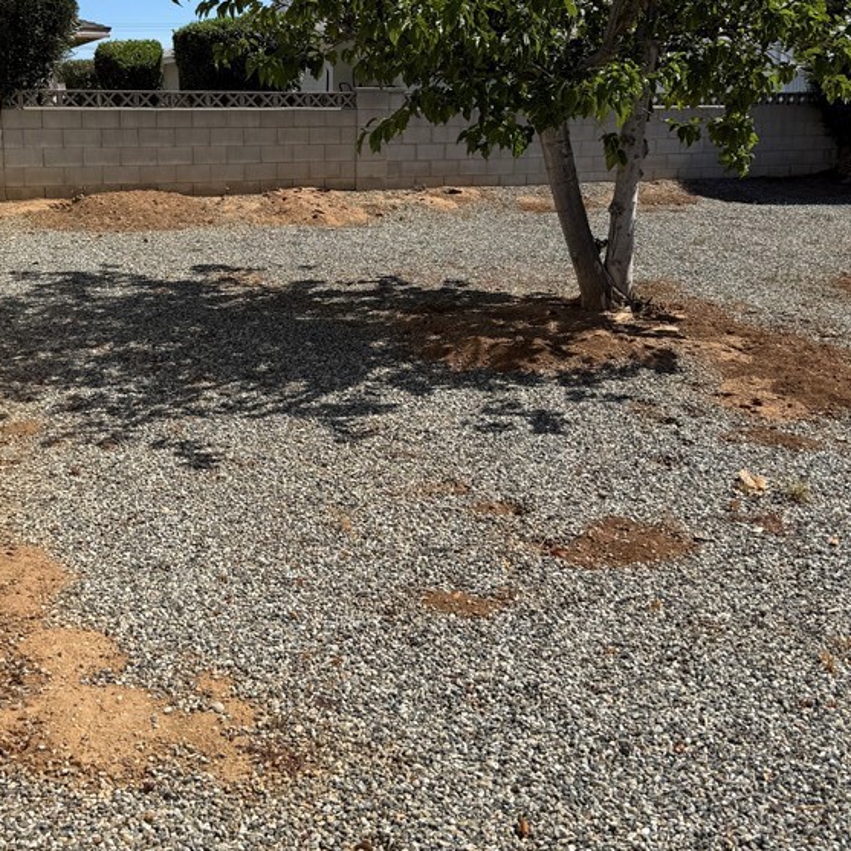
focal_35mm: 39
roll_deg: -0.7
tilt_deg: -9.0
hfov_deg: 42.6
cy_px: 293
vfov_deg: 42.3
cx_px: 338
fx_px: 1085
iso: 80
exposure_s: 1/5319
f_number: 1.78
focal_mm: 6.76
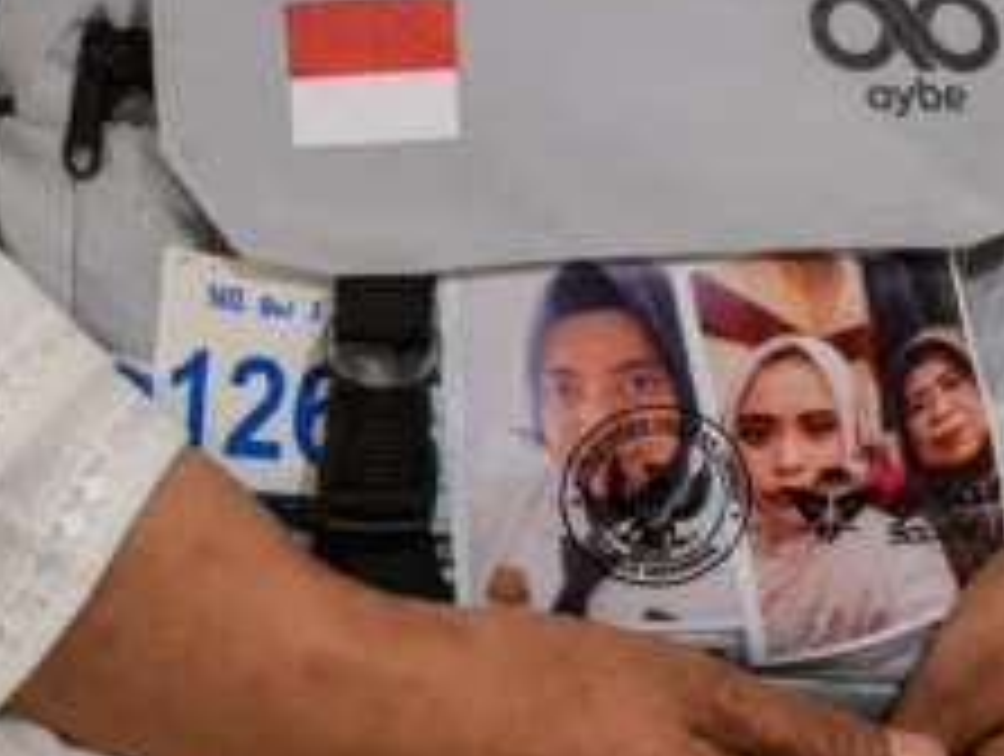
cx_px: 626
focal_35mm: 244
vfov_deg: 6.1
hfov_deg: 8.1
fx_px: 7088
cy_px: 428
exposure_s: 1/200
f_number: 3.5
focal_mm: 135
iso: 2000
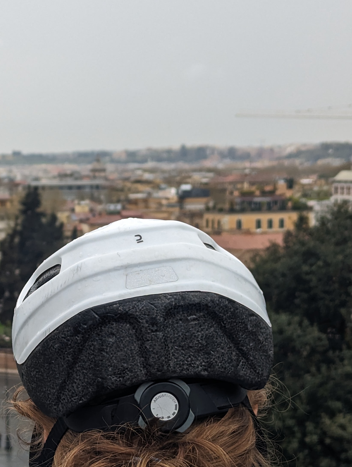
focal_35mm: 90
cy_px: 326
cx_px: 44
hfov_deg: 16.3
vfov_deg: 21.6
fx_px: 1217
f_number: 1.85
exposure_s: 1/527
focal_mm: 6.81
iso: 45
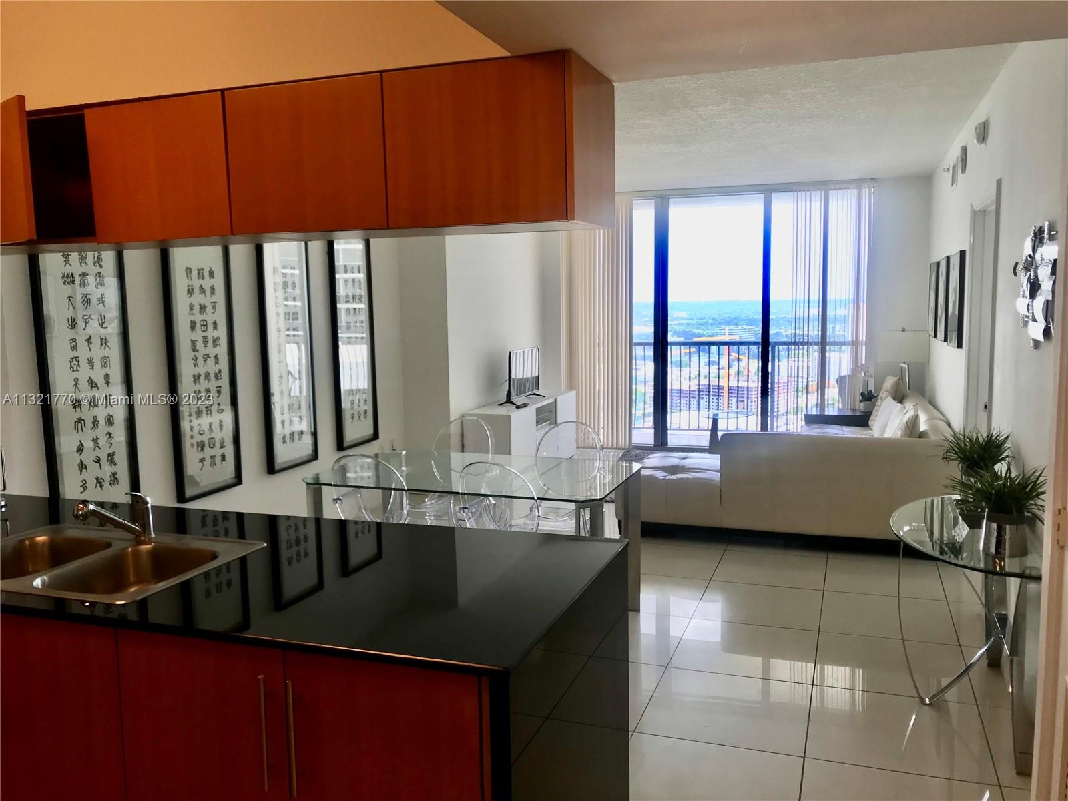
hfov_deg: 63.4
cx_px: 534
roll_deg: +2.1
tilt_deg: -6.1
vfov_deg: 49.7
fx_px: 864
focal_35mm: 28
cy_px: 400
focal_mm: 3.99
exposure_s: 1/120
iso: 32
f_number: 1.8
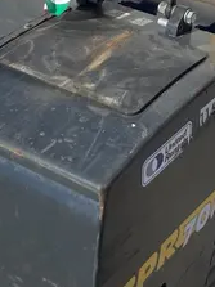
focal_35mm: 92
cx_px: 106
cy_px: 12
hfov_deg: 16.0
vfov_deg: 20.7
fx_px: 763
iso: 25
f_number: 1.8
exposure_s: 1/3436
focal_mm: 3.99
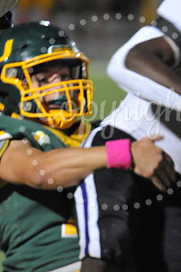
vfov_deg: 2.4
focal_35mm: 868
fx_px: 6559
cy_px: 111
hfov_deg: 1.6
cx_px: 117
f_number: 7.1
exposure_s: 1/200
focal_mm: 500
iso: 6400
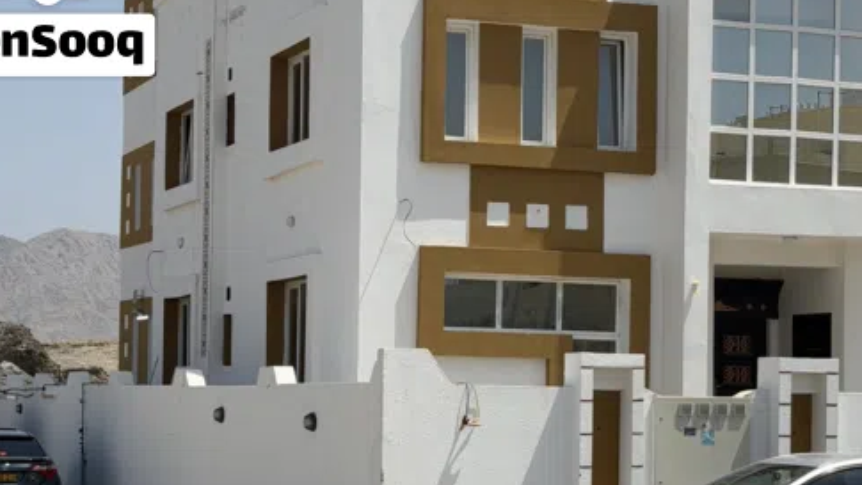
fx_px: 1577
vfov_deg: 17.4
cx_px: 423
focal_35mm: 69
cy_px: 332
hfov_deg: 30.6
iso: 80
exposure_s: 1/9901
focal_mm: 6.76
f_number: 1.78
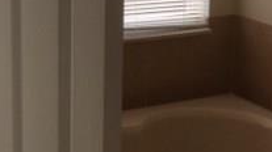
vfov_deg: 10.8
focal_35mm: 111
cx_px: 99
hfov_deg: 19.3
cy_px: 24
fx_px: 800
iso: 32
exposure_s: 1/155
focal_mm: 3.3
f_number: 2.4
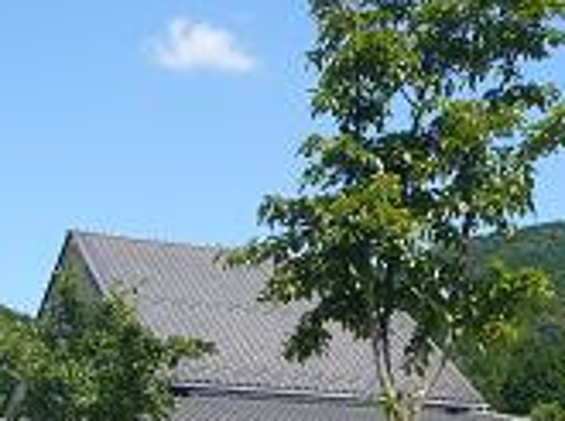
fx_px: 1466
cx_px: 406
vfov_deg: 16.3
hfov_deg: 21.7
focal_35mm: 90
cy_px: 265
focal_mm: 5.8
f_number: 5.6
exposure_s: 1/320
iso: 80
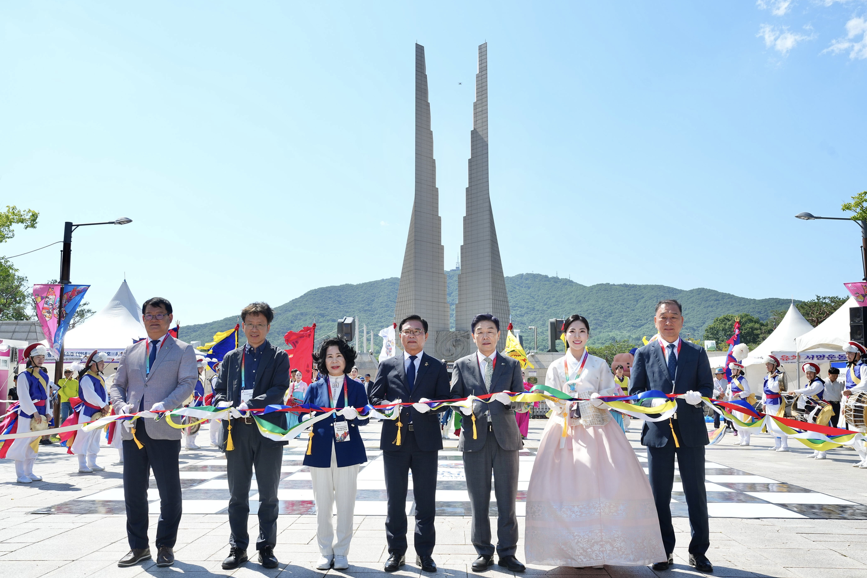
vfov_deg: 41.1
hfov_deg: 58.7
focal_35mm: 32
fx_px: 771
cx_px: 426
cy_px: 287
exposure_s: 1/320
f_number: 9
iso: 250
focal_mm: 31
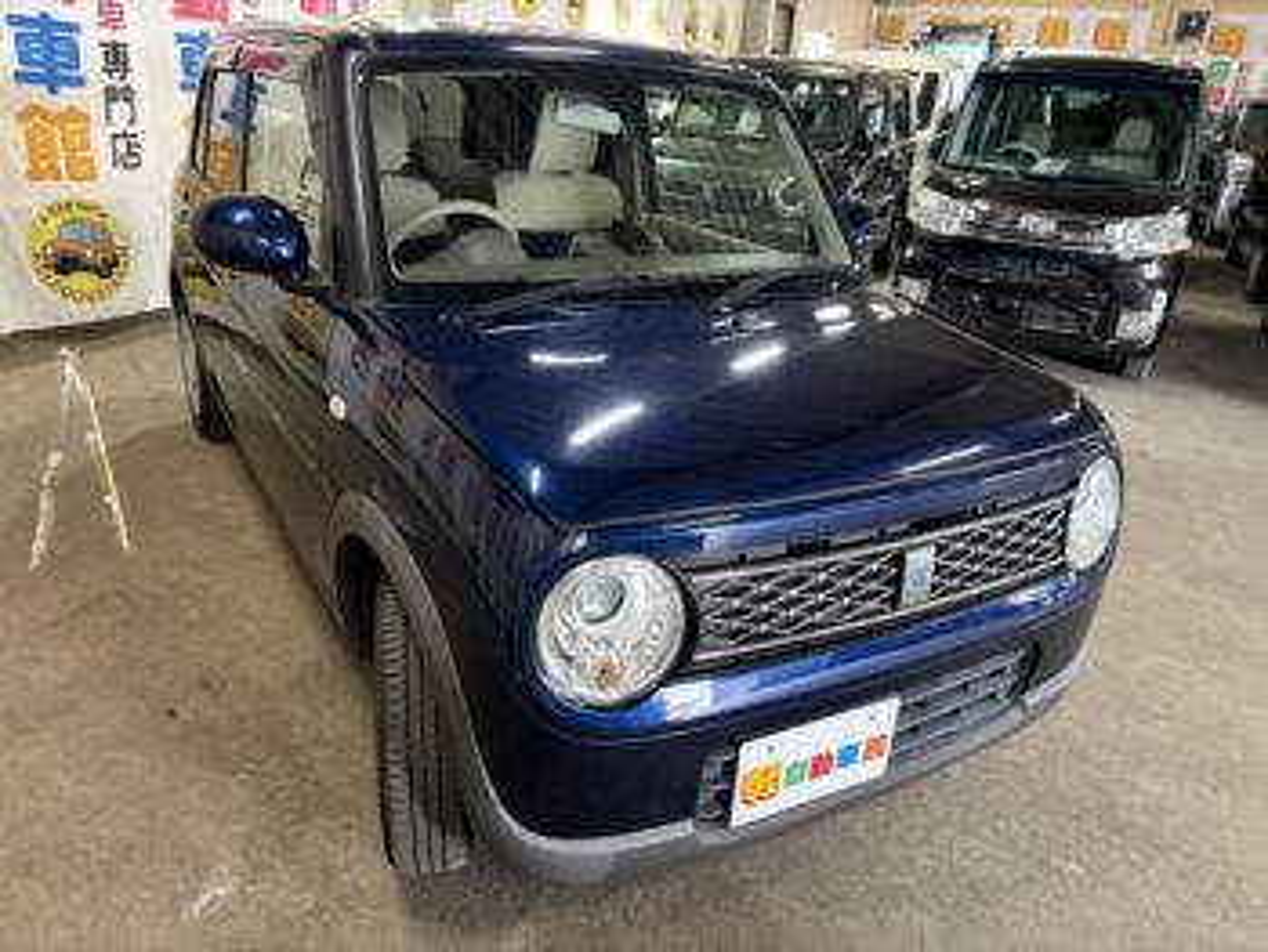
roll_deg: -3.6
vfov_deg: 53.1
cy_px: 476
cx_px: 634
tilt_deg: -21.5
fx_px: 953
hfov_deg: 67.3
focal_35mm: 26
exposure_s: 1/50
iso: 400
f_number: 1.6
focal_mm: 5.96
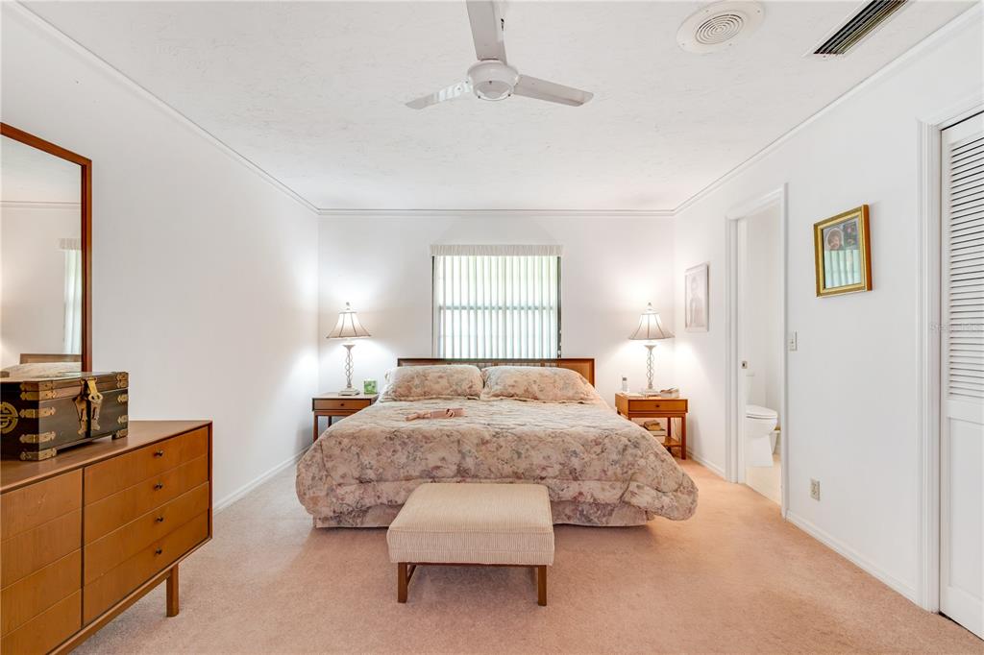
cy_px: 328
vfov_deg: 77.3
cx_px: 492
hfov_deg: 100.4
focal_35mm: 15
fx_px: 410
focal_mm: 10
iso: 250
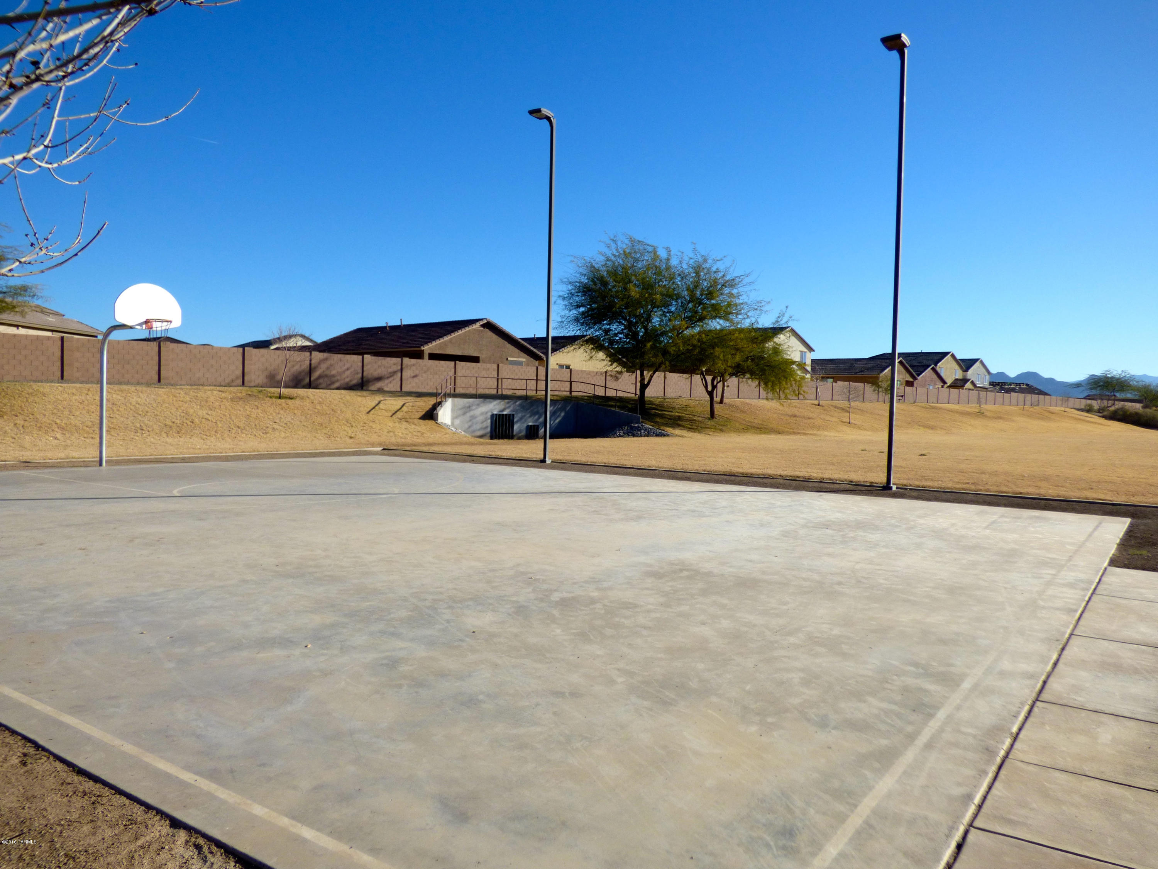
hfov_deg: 67.3
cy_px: 434
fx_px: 870
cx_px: 579
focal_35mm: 26
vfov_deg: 53.1
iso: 100
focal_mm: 4.61
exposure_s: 1/2000
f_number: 3.1
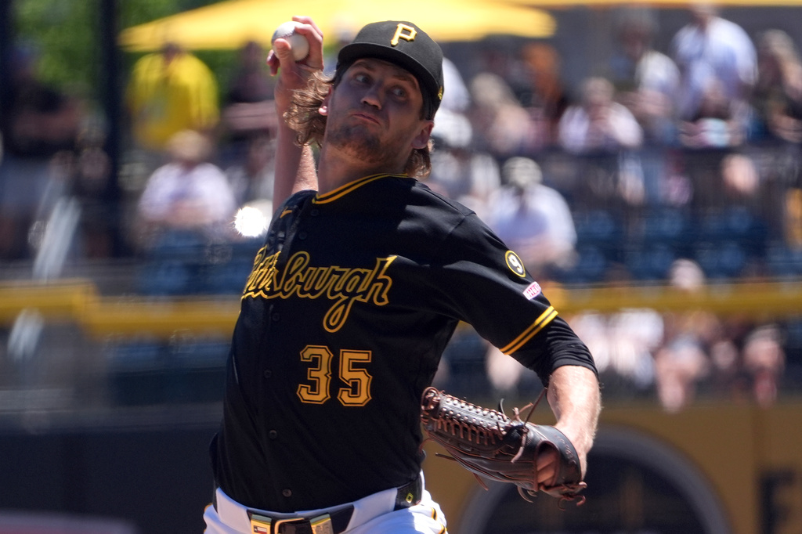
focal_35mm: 400
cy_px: 267
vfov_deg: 3.4
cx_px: 401
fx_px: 8908
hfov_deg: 5.2
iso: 500
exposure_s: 1/2000
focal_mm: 400
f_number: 5.6
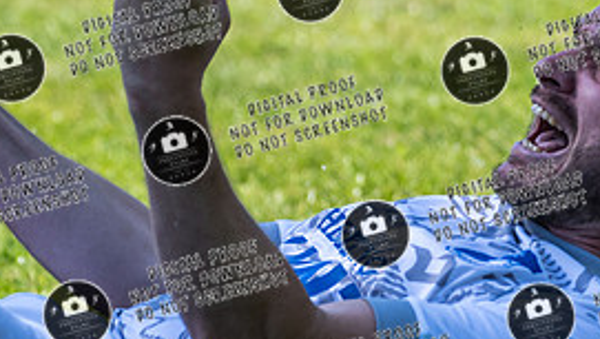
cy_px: 181
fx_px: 7134
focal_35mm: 448
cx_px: 520
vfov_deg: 2.7
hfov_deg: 4.8
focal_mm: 200
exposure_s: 1/1600
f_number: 5.6
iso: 320
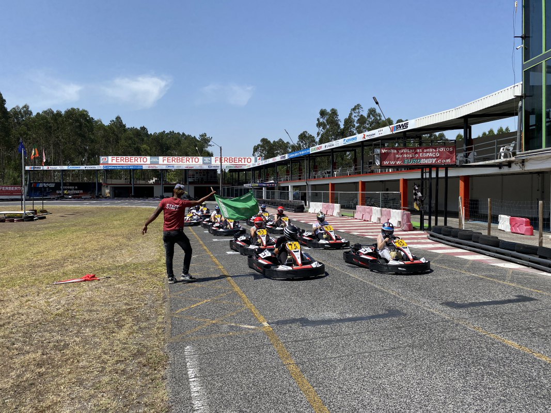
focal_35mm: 26
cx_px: 276
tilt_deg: -2.4
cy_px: 206
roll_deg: +0.1
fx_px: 414
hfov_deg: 67.3
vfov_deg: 53.1
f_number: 1.8
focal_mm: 4.25
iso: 32
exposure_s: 1/3401
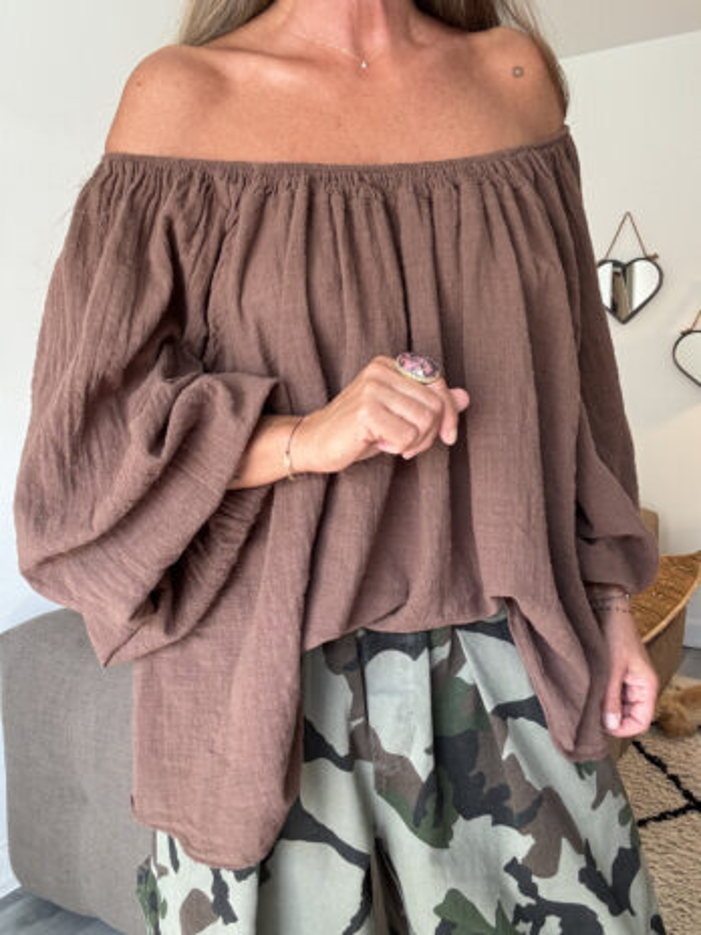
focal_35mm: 30
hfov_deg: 46.8
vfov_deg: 60.0
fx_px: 810
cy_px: 468
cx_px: 350
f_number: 1.9
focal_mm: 2.69
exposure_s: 1/60
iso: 100
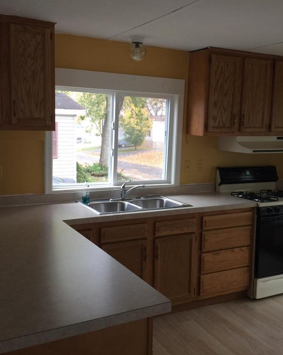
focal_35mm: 38
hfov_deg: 39.1
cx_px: 157
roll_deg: -2.1
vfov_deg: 47.9
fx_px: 398
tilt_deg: -7.1
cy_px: 177
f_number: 2.2
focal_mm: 4.15
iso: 32
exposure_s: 1/15
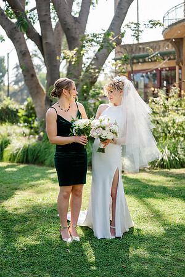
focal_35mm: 50
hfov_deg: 27.0
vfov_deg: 39.6
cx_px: 92
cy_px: 138
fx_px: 385
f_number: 1.8
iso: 64
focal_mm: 50
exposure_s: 1/800
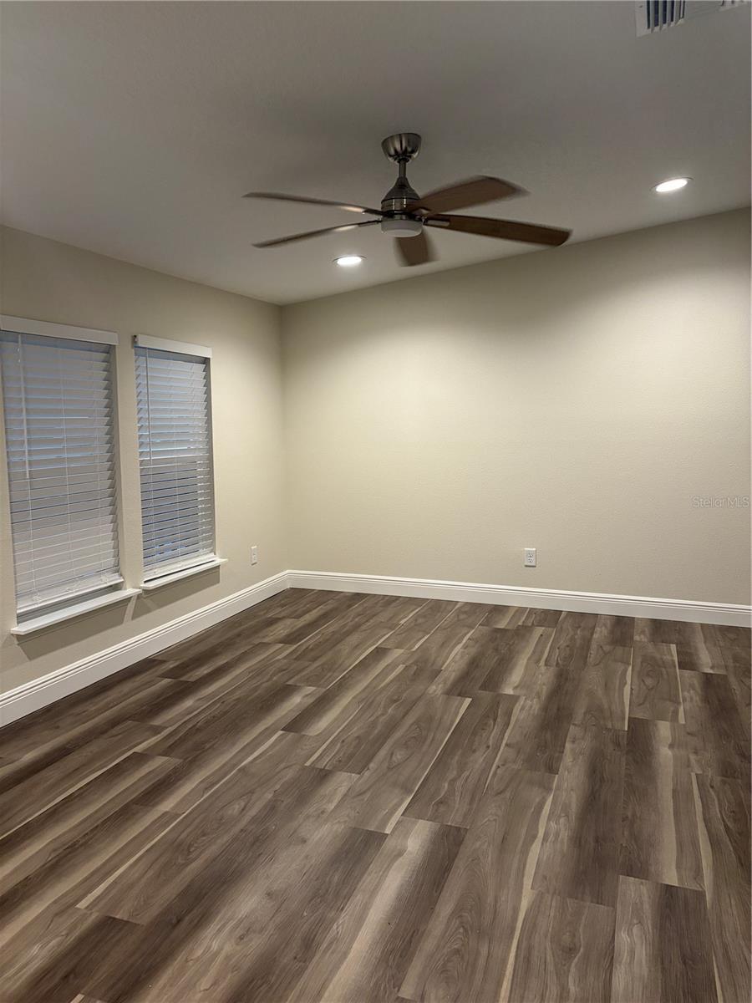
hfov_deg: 53.1
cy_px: 502
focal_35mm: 26
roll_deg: +0.1
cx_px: 376
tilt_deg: -7.1
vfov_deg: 67.3
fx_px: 753
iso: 160
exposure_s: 1/60
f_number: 1.6
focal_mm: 5.96
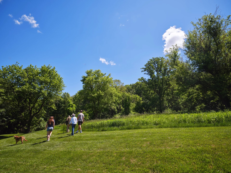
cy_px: 86
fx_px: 120
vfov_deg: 71.6
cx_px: 116
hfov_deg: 87.8
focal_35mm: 18
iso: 80
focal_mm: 23
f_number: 7.1
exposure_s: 1/200
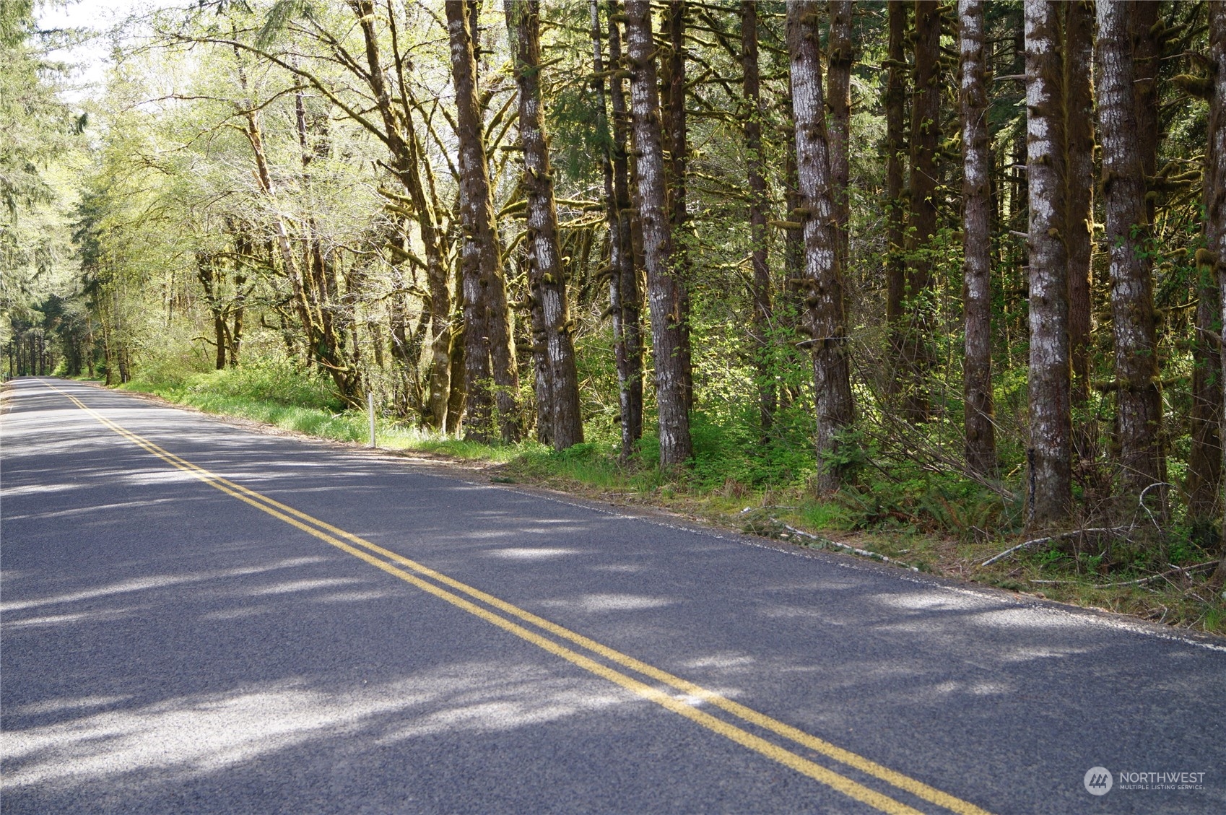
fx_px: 1786
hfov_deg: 37.9
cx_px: 613
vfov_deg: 25.7
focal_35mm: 52
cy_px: 408
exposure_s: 1/60
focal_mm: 35
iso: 100
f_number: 5
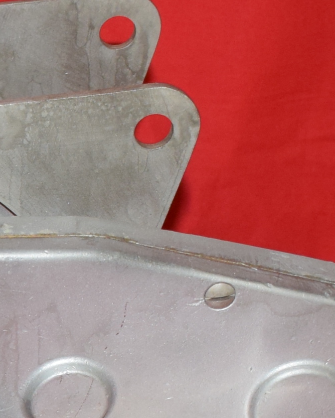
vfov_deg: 10.5
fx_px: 2242
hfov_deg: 8.1
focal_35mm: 181
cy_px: 473
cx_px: -343
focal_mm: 24
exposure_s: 1/125
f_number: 5
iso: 640
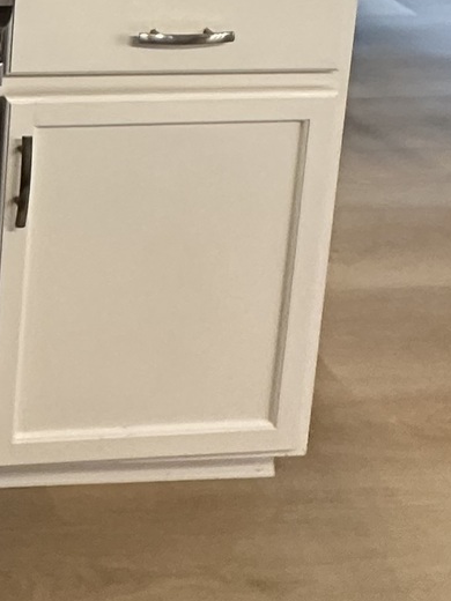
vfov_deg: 24.1
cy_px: -316
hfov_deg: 19.9
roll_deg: -2.5
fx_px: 1077
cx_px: -259
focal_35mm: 62
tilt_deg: -7.7
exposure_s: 1/60
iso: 400
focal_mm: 2.22
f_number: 2.2
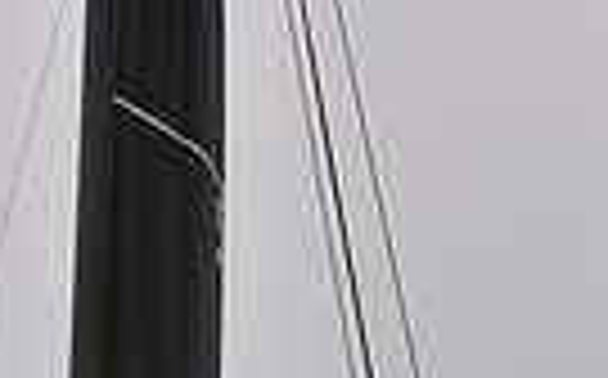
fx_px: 5660
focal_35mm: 342
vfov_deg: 3.7
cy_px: 1228
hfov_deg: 6.1
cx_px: 556
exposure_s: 1/640
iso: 250
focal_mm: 78
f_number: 5.6
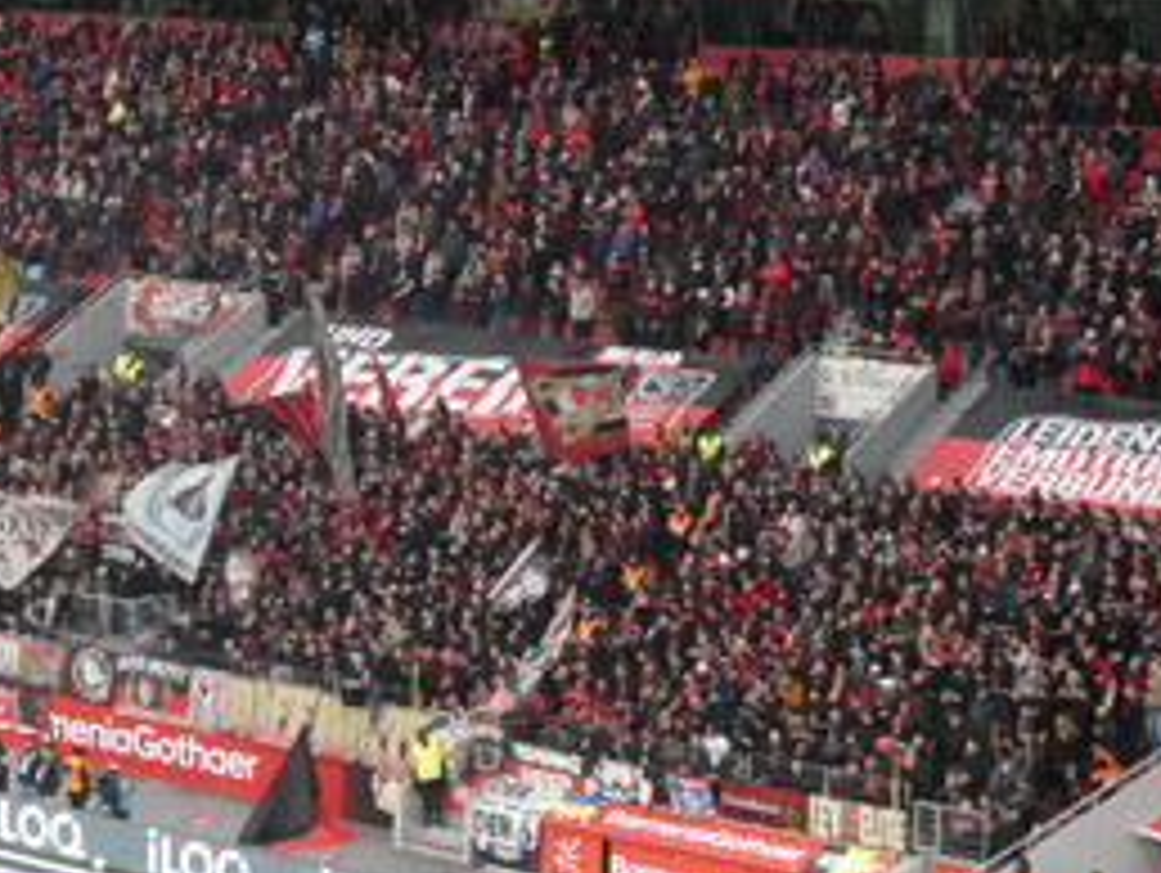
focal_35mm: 124
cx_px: 72
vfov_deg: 11.9
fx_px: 4163
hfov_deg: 15.7
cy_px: 202
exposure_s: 1/125
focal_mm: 9
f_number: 4.1
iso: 640
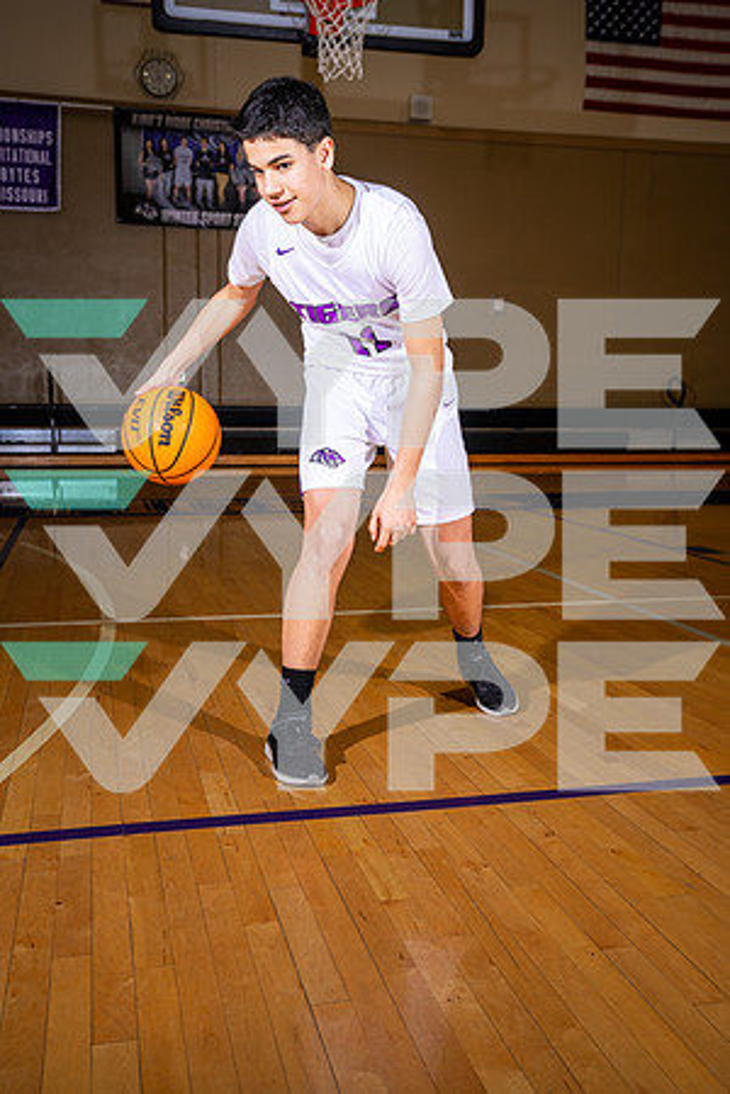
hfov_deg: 35.9
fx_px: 1125
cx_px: 365
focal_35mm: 37
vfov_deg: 51.9
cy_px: 547
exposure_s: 1/125
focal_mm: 37
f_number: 5.6
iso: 200
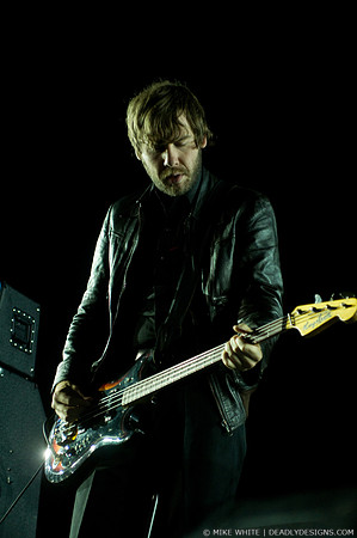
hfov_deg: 13.0
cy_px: 269
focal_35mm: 105
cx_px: 178
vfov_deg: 19.5
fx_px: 1565
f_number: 4
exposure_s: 1/160
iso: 800
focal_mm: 70
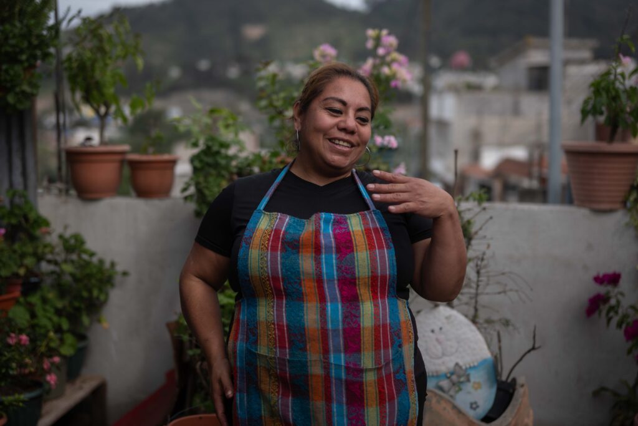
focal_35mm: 50
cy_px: 213
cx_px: 319
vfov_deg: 27.0
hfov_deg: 39.6
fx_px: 886
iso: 50
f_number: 2
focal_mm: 50
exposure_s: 1/1250
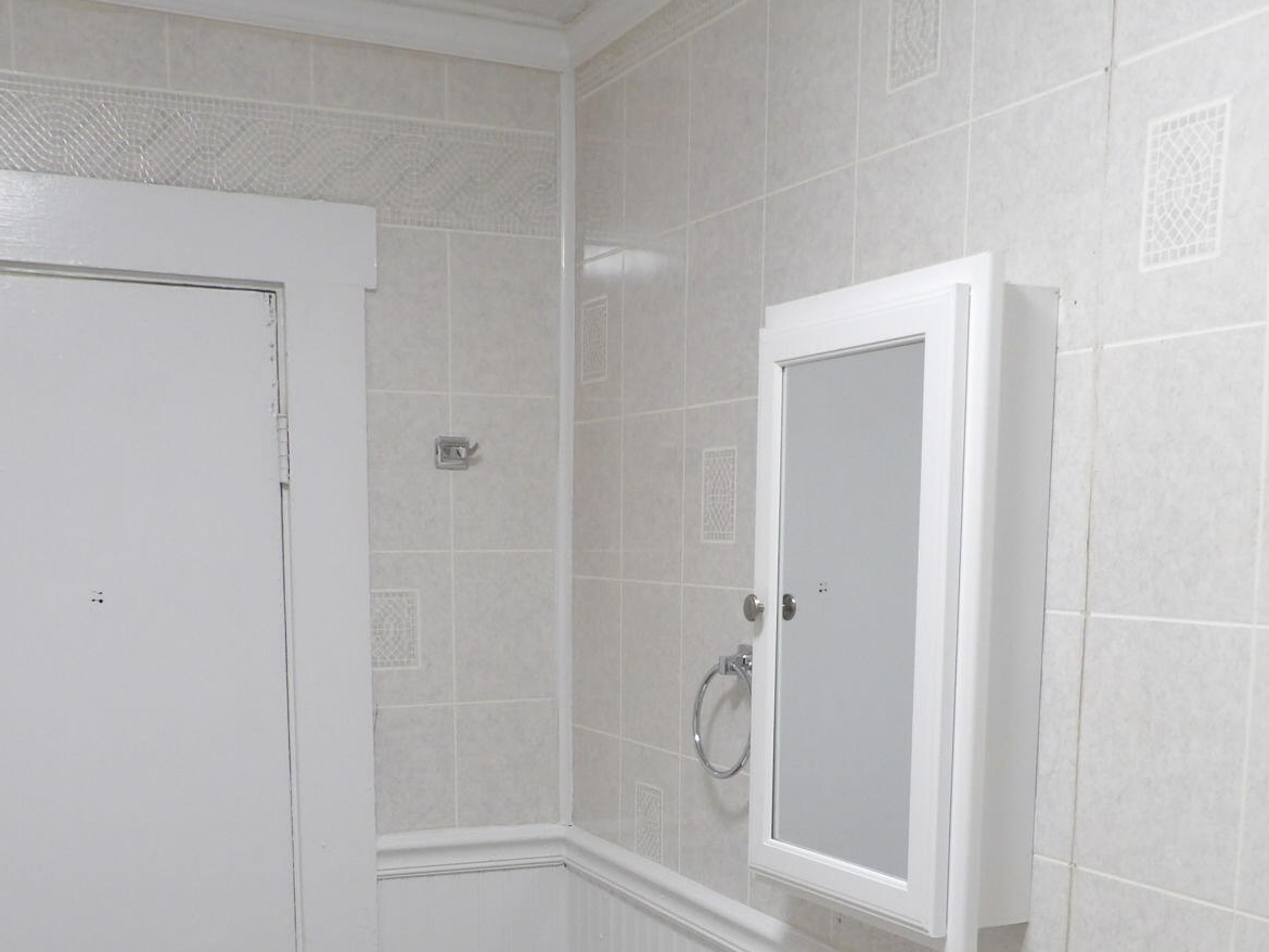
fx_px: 1540
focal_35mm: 42
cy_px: 829
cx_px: 600
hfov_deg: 44.8
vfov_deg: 32.9
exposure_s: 1/25
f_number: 3.2
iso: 200
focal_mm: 4.3
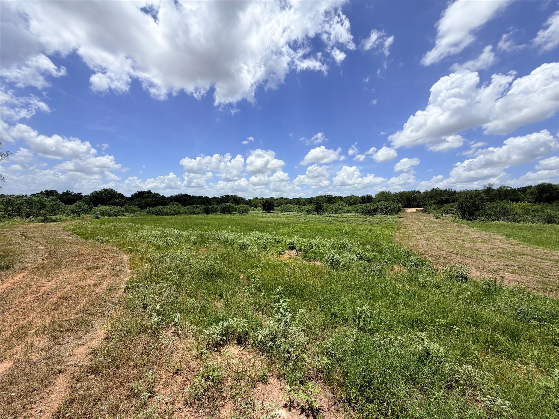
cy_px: 210
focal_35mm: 14
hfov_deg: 102.1
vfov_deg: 85.7
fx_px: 226
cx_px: 280
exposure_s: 1/1235
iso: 20
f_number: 2.2
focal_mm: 2.22
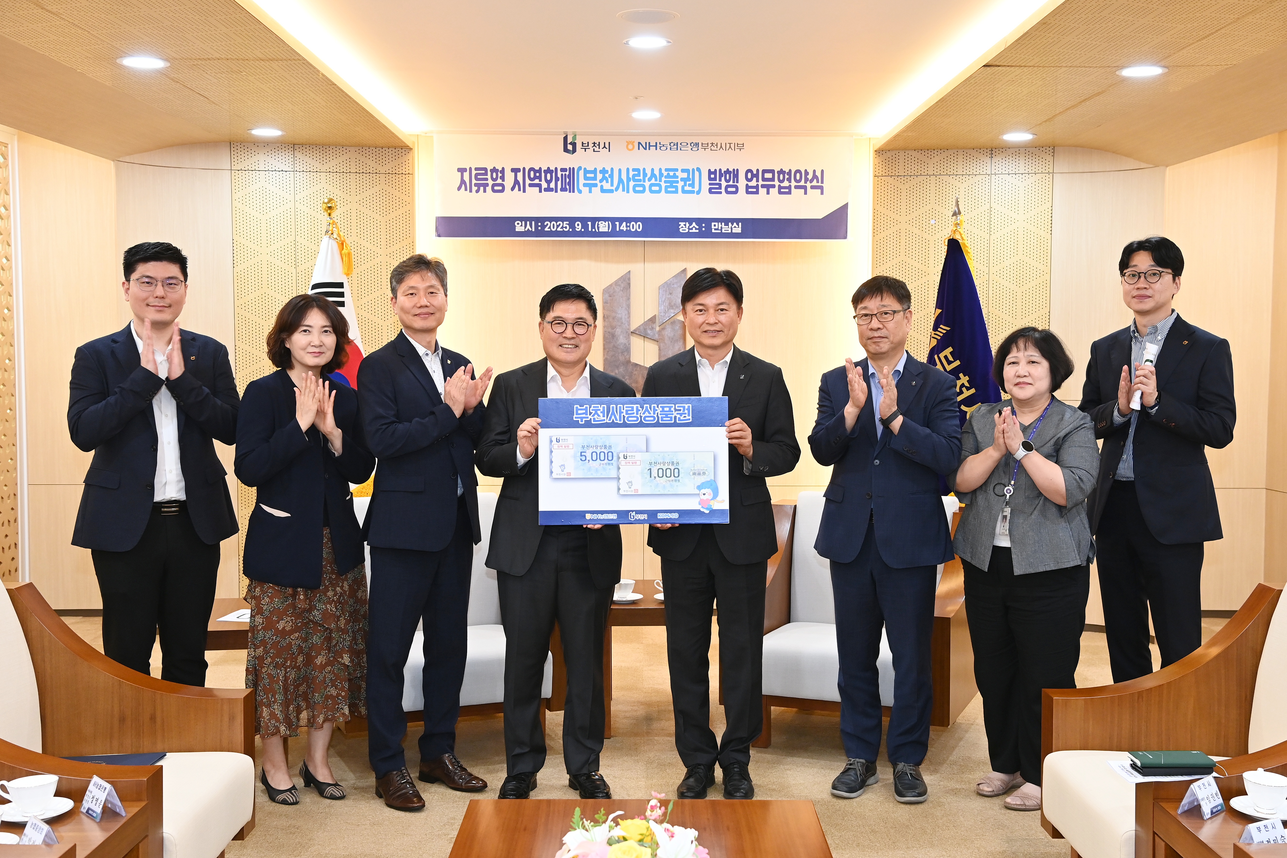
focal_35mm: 40
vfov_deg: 33.4
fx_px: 1430
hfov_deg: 48.5
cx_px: 644
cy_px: 429
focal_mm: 40
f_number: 6.3
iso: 2500
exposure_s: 1/125
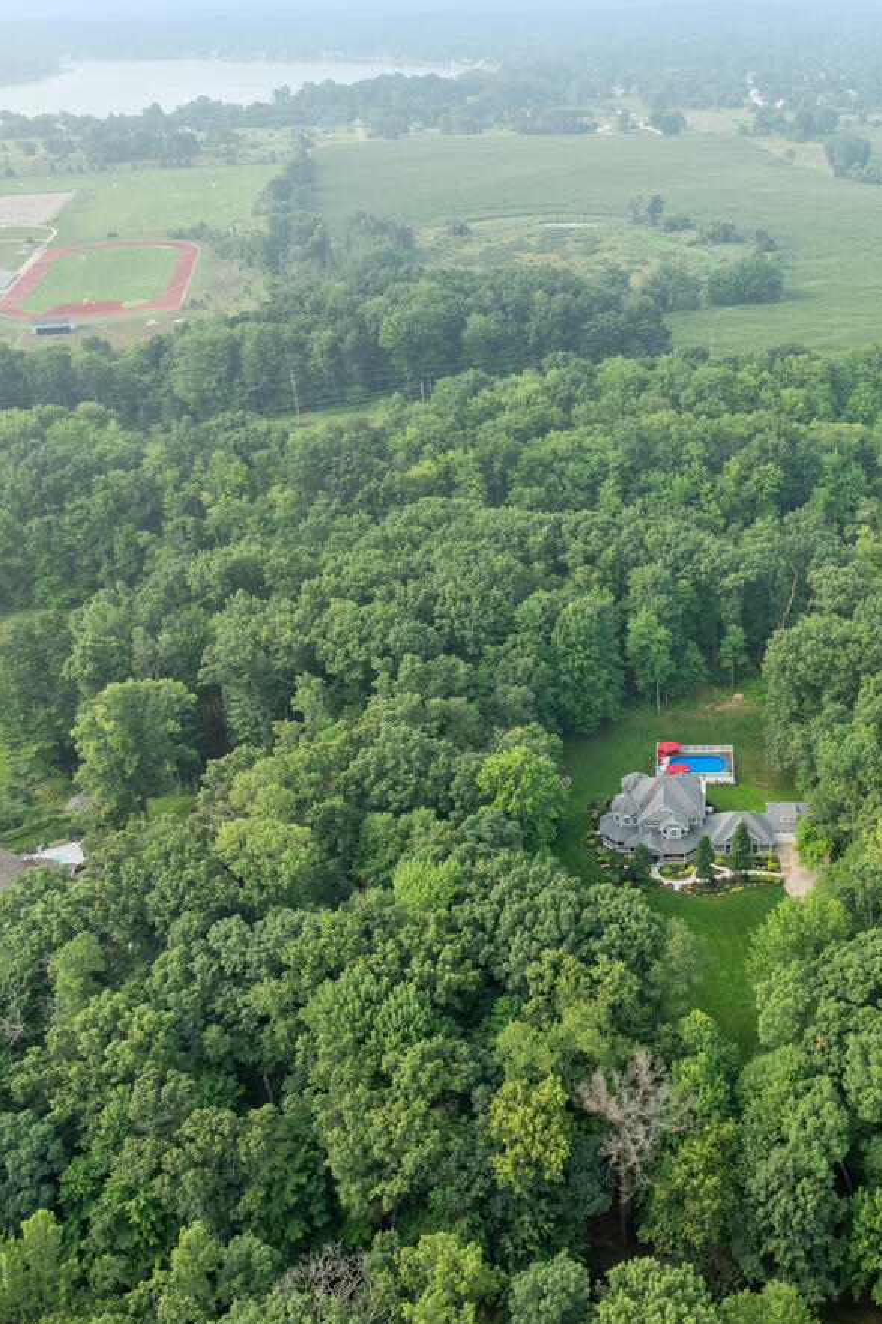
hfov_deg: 37.5
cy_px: 673
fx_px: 1250
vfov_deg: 55.8
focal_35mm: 34
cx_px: 708
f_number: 2.8
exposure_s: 1/500
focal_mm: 12.29
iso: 140
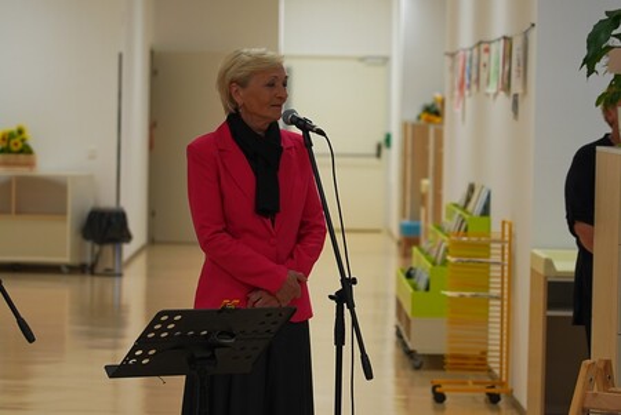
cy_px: 208
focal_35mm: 157
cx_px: 310
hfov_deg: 13.1
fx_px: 2711
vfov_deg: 8.8
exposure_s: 1/125
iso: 500
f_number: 4
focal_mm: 105
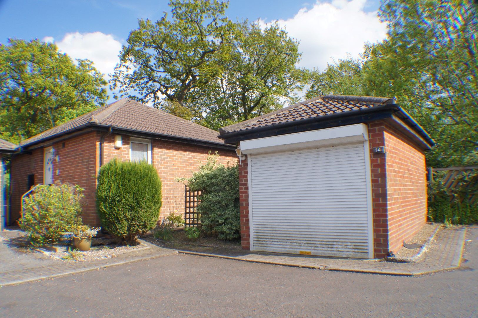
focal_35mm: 30
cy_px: 159
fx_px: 398
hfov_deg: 62.0
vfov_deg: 43.5
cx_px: 239
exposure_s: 1/125
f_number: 13
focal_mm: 20
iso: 200
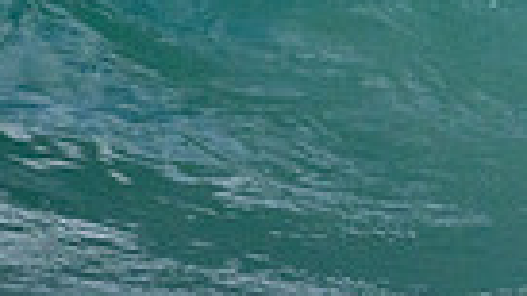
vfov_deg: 0.3
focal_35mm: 3536
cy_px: -167
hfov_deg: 0.6
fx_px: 49402
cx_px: 858
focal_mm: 800
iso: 3600
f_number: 11
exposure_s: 1/1600
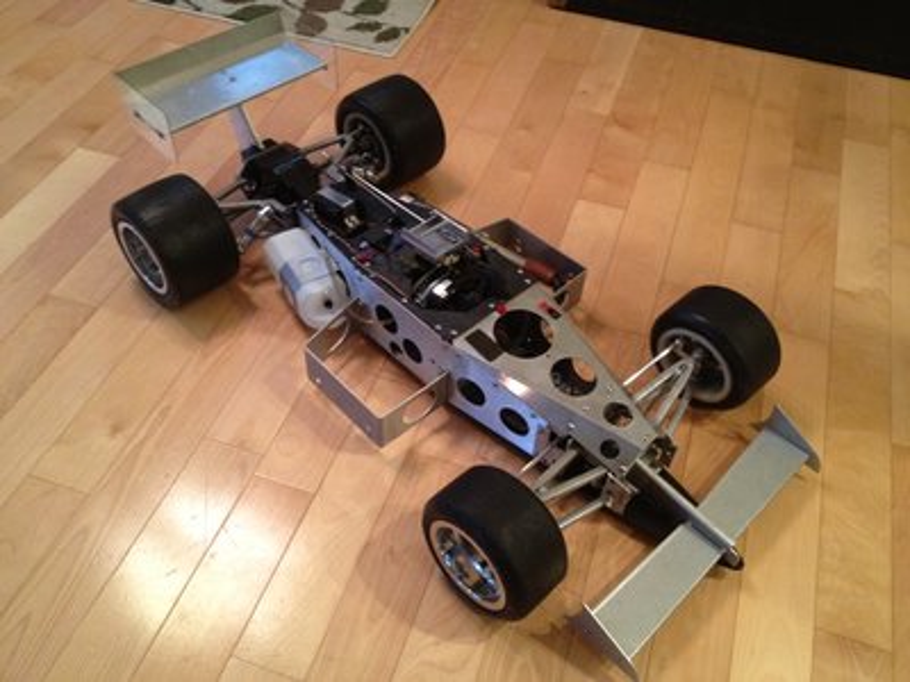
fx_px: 920
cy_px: 341
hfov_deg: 52.6
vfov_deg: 40.7
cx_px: 455
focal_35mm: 35
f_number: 2.4
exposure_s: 1/20
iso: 200
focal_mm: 4.28
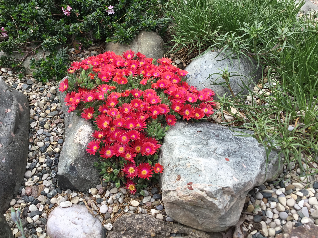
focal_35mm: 37
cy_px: 96
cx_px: 142
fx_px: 340
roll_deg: -2.7
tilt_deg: -35.9
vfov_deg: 38.5
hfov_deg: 50.1
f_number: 2.4
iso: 25
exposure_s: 1/418
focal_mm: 3.3
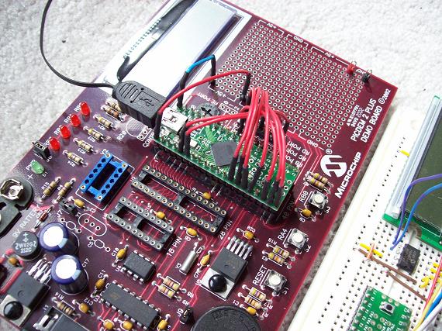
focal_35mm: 36
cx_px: 221
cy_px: 166
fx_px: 459
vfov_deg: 39.6
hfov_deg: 51.4
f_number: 2.7
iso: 80
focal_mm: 6
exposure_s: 1/90.1
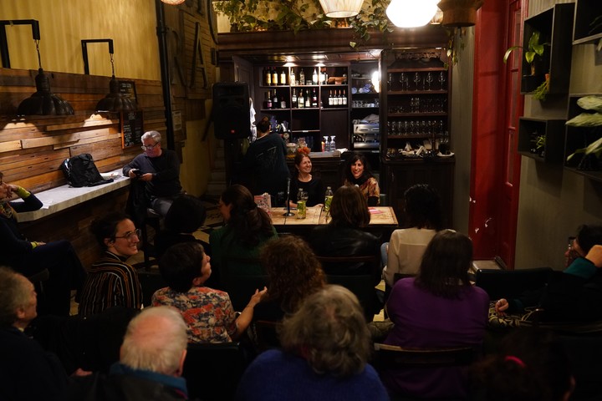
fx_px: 468
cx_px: 301
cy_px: 200
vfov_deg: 46.4
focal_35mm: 28
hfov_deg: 65.5
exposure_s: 1/125
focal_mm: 28
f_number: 2.8
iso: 6400
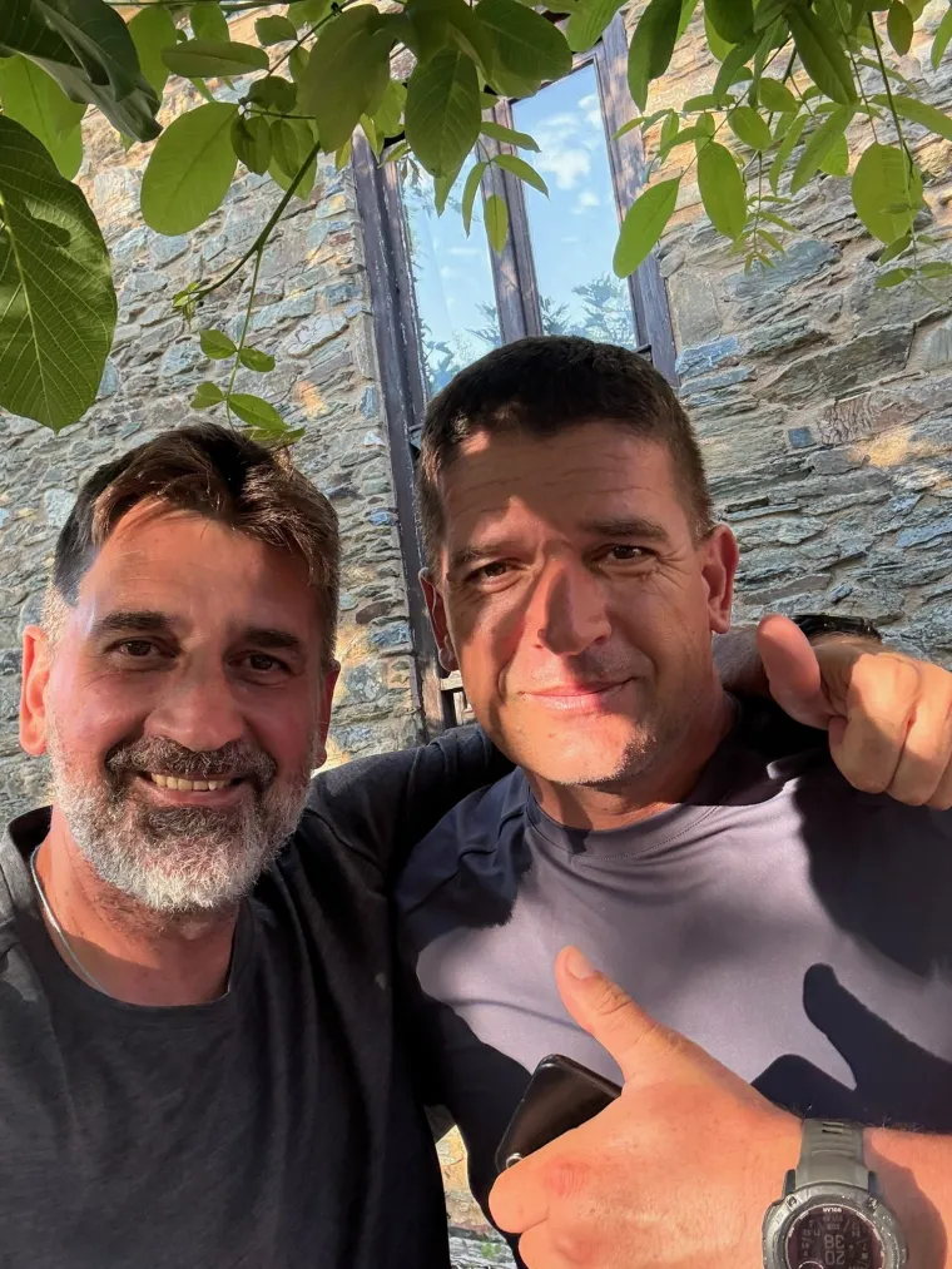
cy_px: 634
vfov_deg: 60.0
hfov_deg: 46.8
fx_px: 1100
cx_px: 476
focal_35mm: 30
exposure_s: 1/75
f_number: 1.9
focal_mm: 2.69
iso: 80
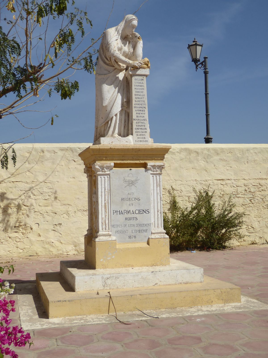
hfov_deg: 29.7
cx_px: 134
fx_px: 506
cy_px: 179
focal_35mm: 49
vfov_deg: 38.9
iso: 80
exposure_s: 1/1300
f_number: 4
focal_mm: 8.4
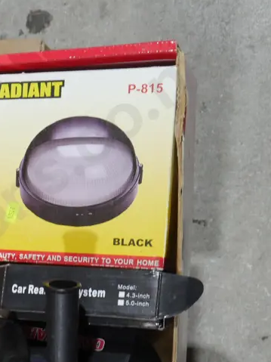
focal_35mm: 77
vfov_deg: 24.9
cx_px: -100
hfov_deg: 17.7
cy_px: 289
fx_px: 804
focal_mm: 18
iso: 1600
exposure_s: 1/60
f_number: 9
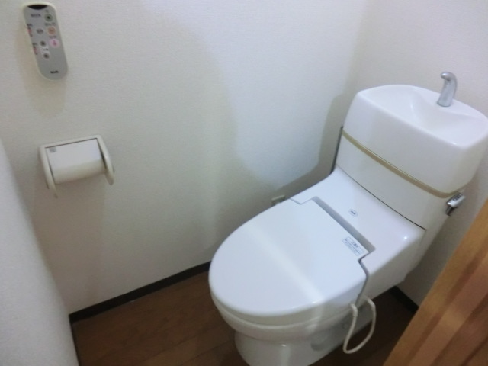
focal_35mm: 24
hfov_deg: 71.6
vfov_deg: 56.8
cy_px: 183
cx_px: 244
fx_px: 338
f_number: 3.2
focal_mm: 4.3
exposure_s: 1/15
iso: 800
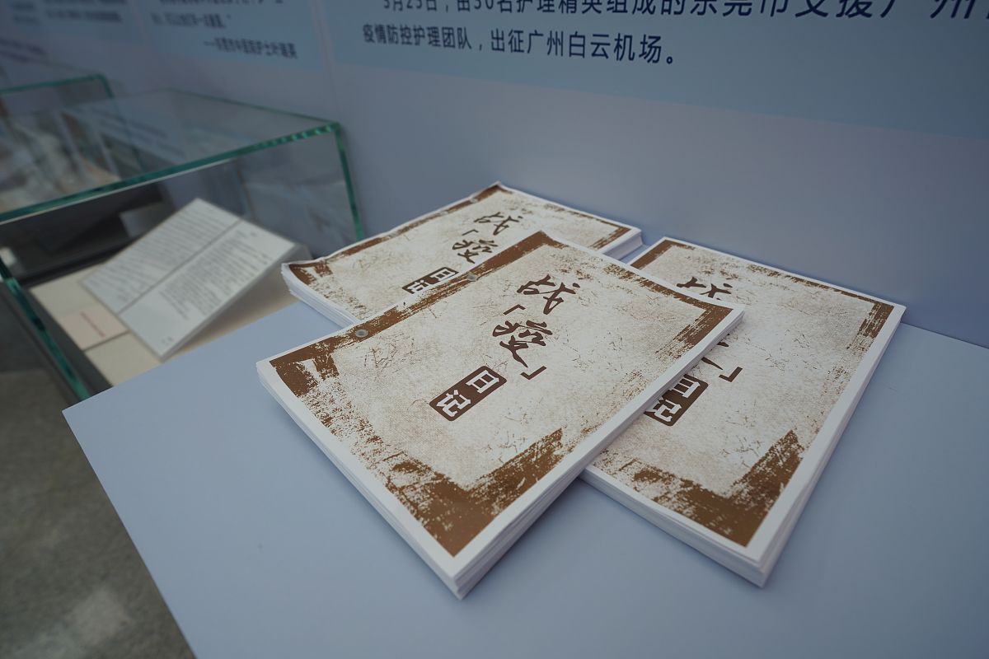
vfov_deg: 64.6
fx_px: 522
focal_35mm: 19
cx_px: 494
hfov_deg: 86.9
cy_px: 330
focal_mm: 19
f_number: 4.5
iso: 100
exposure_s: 1/80
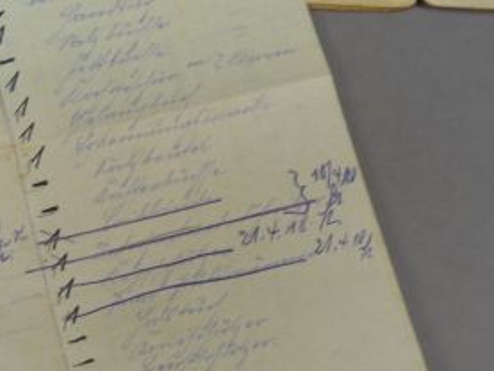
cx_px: 71
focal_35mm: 78
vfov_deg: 18.9
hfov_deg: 24.4
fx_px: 1114
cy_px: 193
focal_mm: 4.8
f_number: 2.8
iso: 100
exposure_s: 1/50
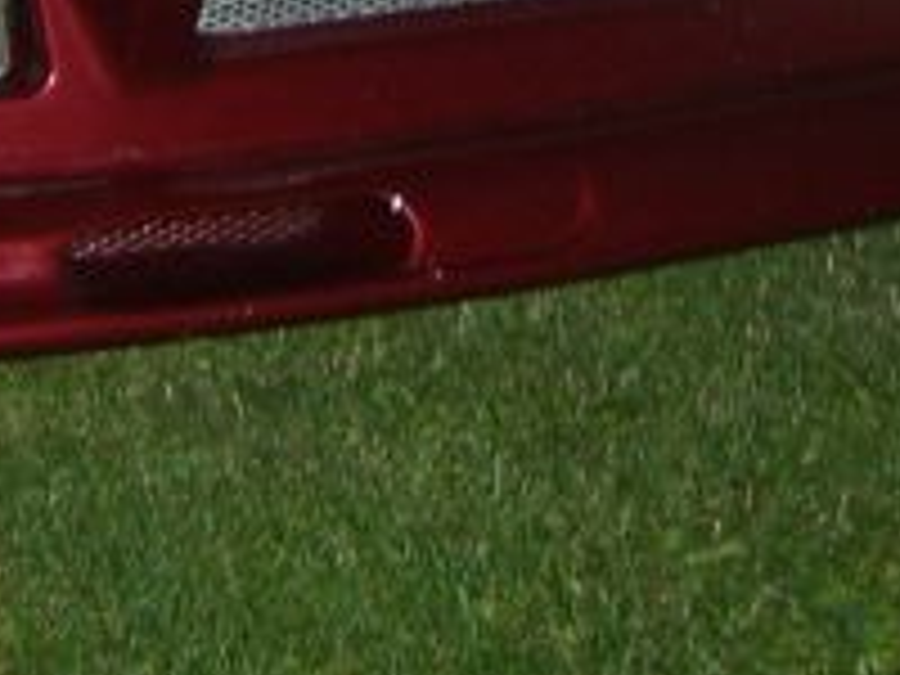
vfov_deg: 9.3
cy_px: -567
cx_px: -144
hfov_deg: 12.7
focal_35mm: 152
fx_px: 3952
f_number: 2.7
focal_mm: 6.2
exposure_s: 1/60
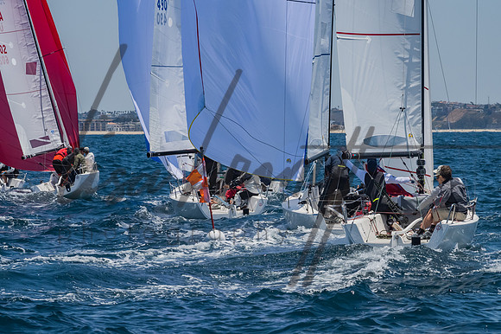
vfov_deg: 6.6
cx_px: 255
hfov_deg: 9.9
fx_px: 2899
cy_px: 167
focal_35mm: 208
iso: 640
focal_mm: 135
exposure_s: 1/1600
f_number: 14
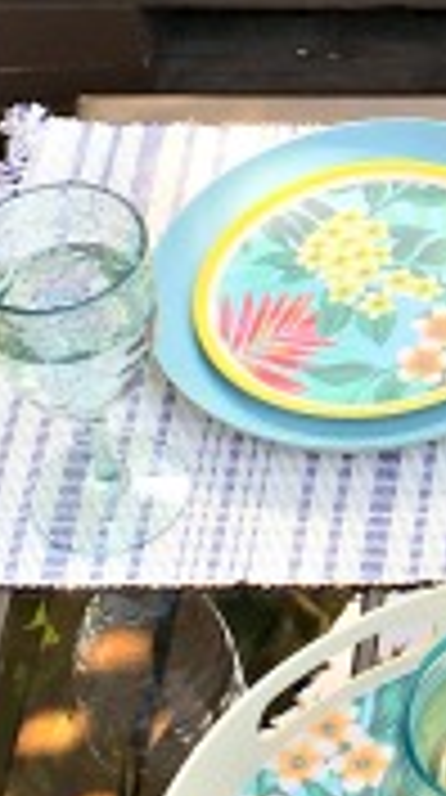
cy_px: 38
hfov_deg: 7.6
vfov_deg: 13.7
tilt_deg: -43.5
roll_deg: +2.6
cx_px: 788
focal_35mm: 155
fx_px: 3273
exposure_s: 1/214
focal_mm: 4.15
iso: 25
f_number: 2.2
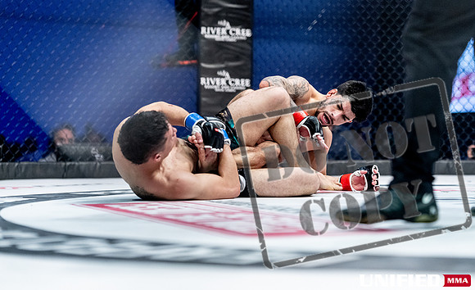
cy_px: 128
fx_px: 1178
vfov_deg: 14.0
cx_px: 277
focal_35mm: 92
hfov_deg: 22.8
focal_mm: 75
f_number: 2
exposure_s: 1/1250
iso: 3200
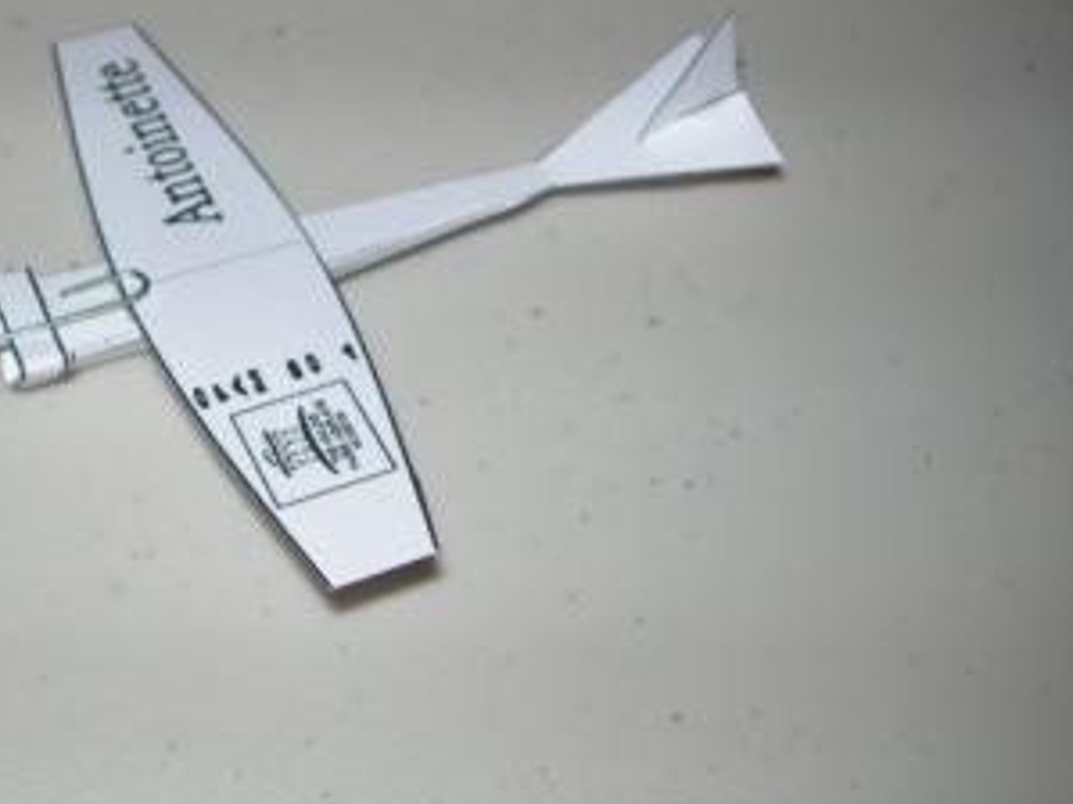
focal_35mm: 57
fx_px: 1766
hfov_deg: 33.2
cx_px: 276
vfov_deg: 25.6
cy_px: 359
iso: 50
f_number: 2.8
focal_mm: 7.8
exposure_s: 1/60.1
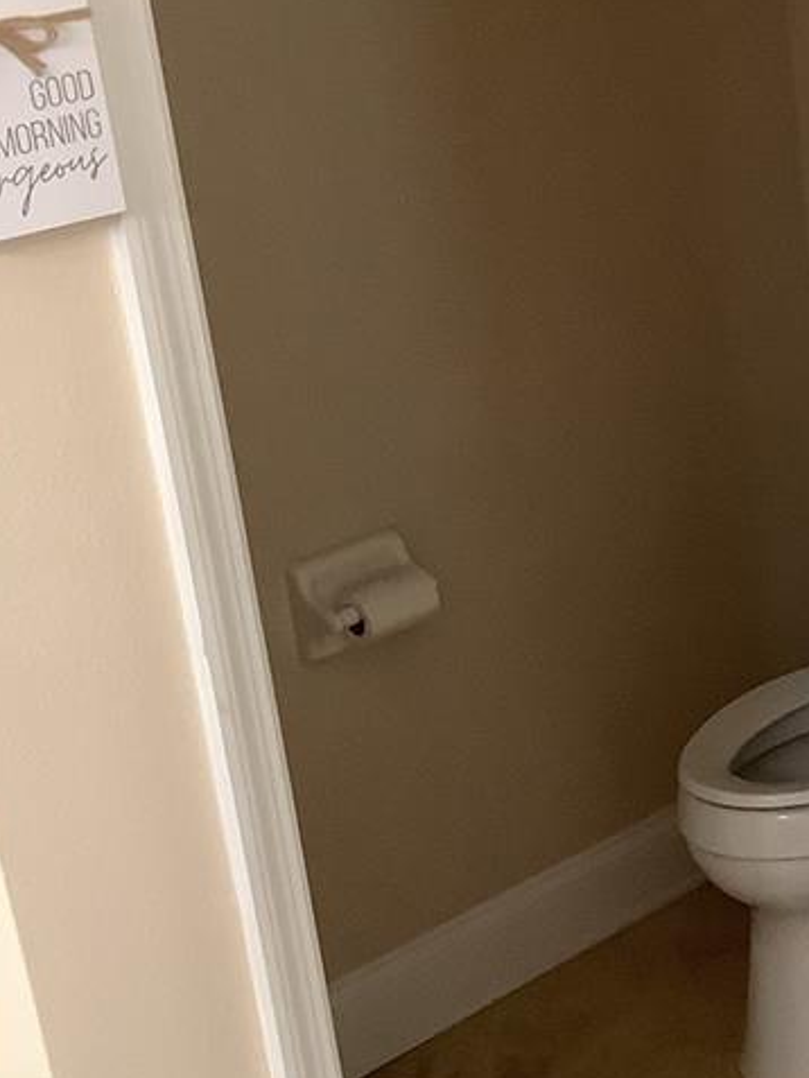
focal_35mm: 78
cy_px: 511
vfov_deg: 25.0
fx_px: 2429
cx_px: 999
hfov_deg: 17.9
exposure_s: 1/50
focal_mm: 3.3
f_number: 2.4
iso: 250
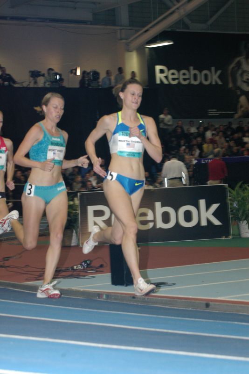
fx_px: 1135
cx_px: 124
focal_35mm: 110
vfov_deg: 18.7
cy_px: 187
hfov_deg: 12.5
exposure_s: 1/125
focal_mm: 73
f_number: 7.1
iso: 800
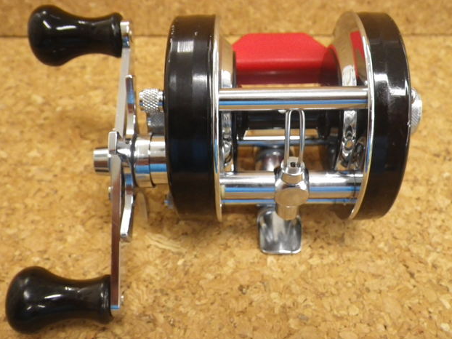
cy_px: 168
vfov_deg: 40.7
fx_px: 457
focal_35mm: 35
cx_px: 231
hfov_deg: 52.6
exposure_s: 1/50
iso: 500
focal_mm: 6.1
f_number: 3.8
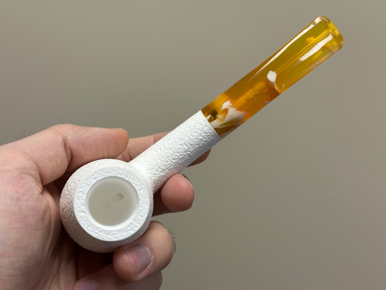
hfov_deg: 39.7
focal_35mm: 48
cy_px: 145
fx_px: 535
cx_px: 193
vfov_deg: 30.3
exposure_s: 1/121
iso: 64
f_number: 1.78
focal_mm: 6.86
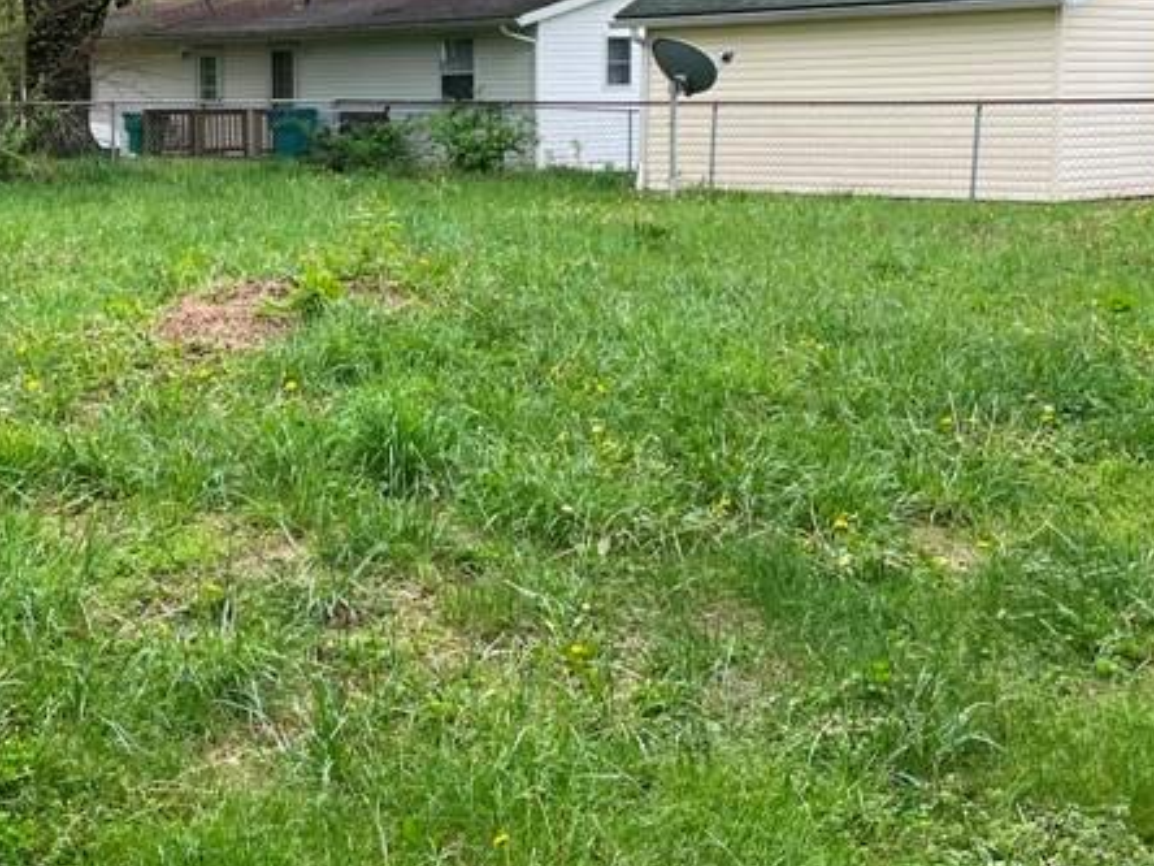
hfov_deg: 31.5
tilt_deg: -2.2
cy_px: 265
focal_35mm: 60
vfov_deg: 24.3
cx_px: 265
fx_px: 2000
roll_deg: +1.1
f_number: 1.6
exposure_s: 1/452
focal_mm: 4.2
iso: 32
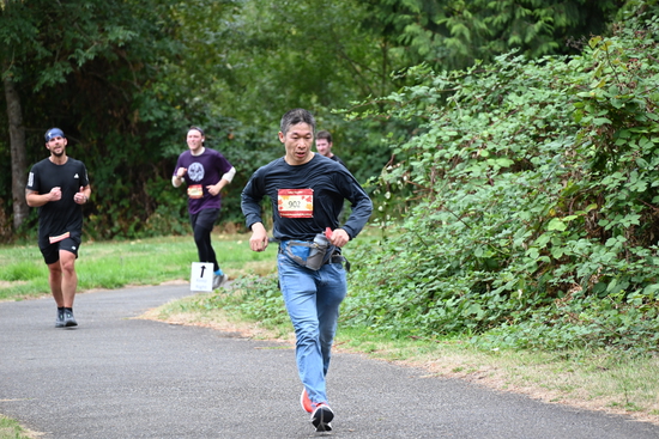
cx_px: 330
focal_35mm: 200
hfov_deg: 10.3
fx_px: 3662
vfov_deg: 6.9
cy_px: 220
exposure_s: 1/250
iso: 560
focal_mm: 200
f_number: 6.3
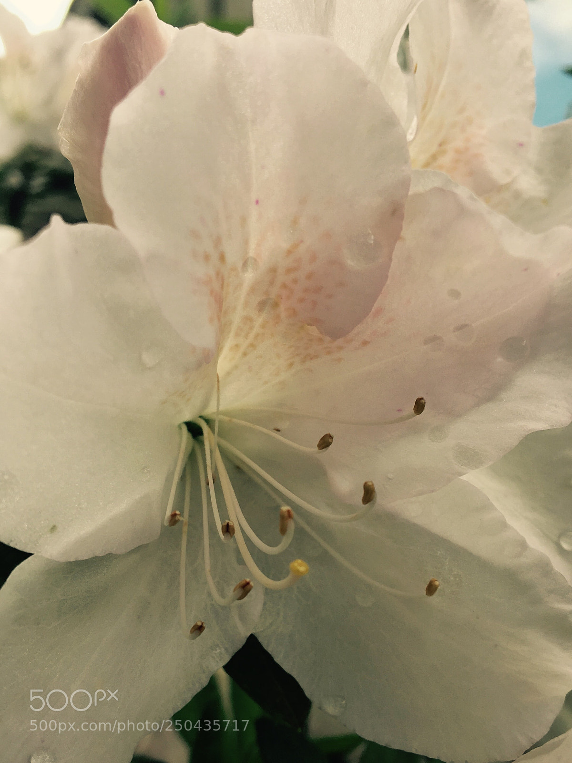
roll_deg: -0.7
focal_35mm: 29
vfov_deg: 61.7
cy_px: 382
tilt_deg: +1.3
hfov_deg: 48.2
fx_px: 639
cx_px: 286
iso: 25
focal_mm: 4.15
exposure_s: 1/245
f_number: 2.2
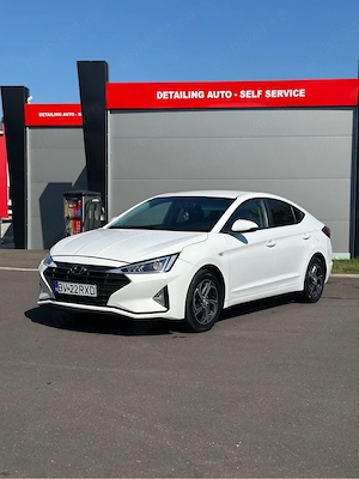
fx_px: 664
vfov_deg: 39.7
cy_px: 240
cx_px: 180
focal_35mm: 48
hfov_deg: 30.3
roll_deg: -1.1
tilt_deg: -2.6
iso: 100
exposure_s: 1/10870
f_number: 1.78
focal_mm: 6.86
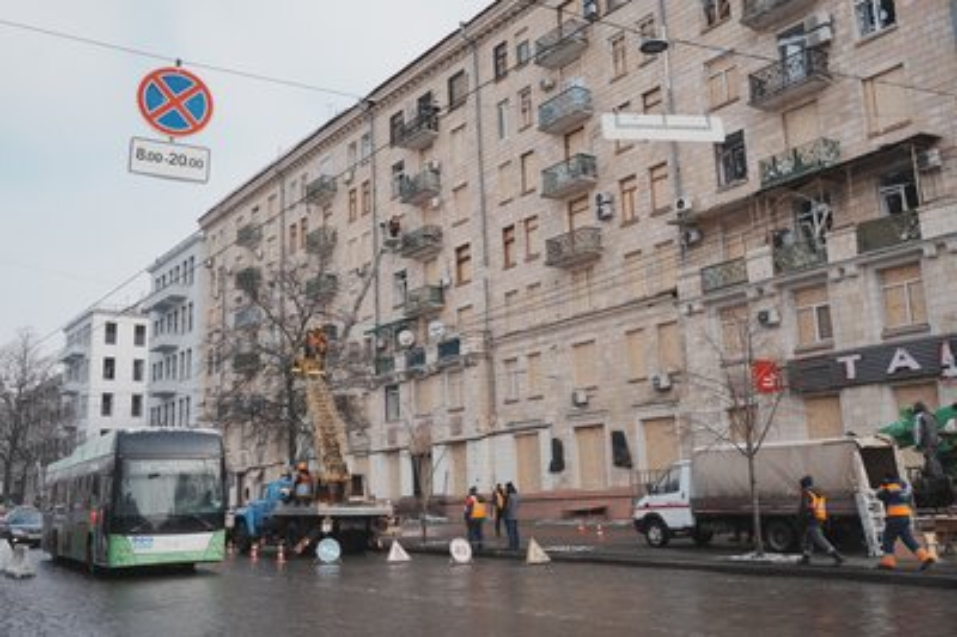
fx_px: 877
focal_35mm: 33
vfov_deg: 39.9
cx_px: 478
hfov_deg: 57.3
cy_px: 318
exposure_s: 1/500
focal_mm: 33
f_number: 8
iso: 200
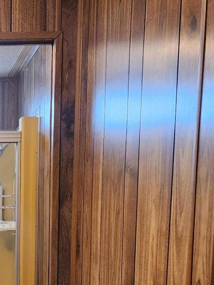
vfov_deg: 26.4
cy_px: 297
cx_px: -56
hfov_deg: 19.8
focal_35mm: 69
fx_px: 569
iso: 500
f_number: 1.8
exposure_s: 1/120
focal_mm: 5.4
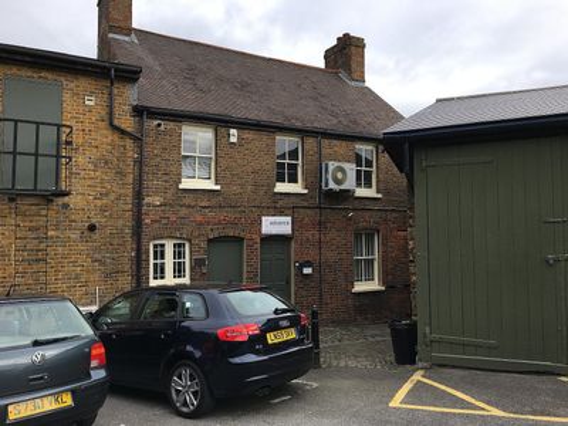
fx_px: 476
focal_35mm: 29
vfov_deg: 48.2
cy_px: 213
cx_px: 284
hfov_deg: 61.7
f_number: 2.2
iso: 25
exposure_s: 1/373
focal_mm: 4.15
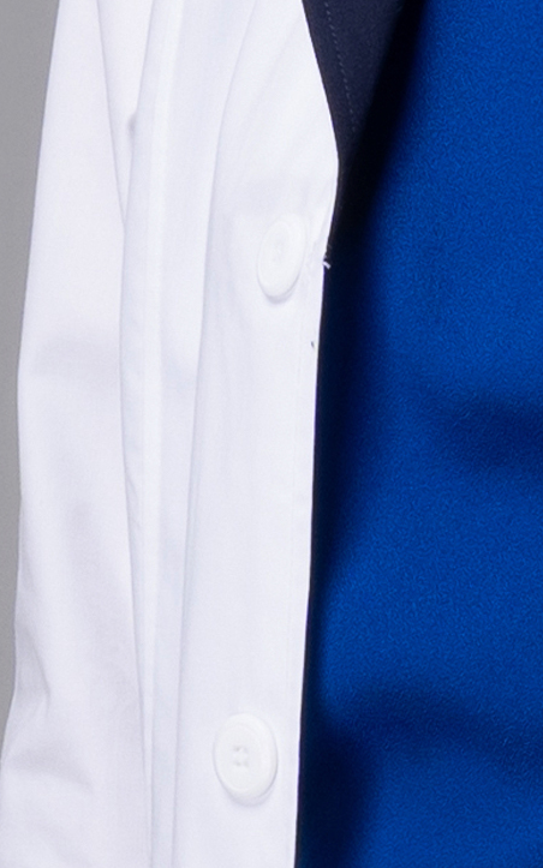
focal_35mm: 487
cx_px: 732
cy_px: 629
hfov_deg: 2.7
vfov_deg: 4.3
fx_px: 11529
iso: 100
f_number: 13
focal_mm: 50
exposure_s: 1/160
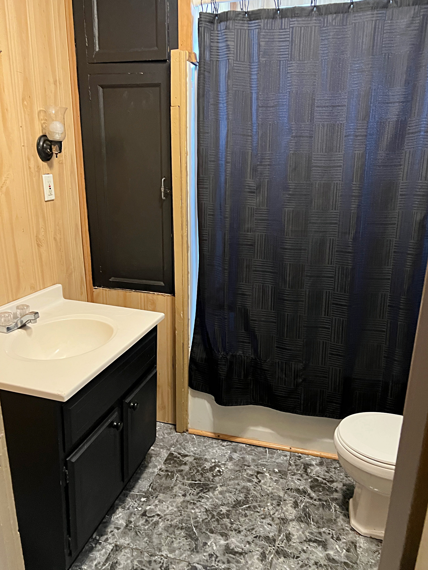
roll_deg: +0.0
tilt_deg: -17.1
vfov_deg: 67.3
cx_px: 214
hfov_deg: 53.1
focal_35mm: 26
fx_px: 429
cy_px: 285
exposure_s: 1/40
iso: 640
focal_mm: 5.7
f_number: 1.5
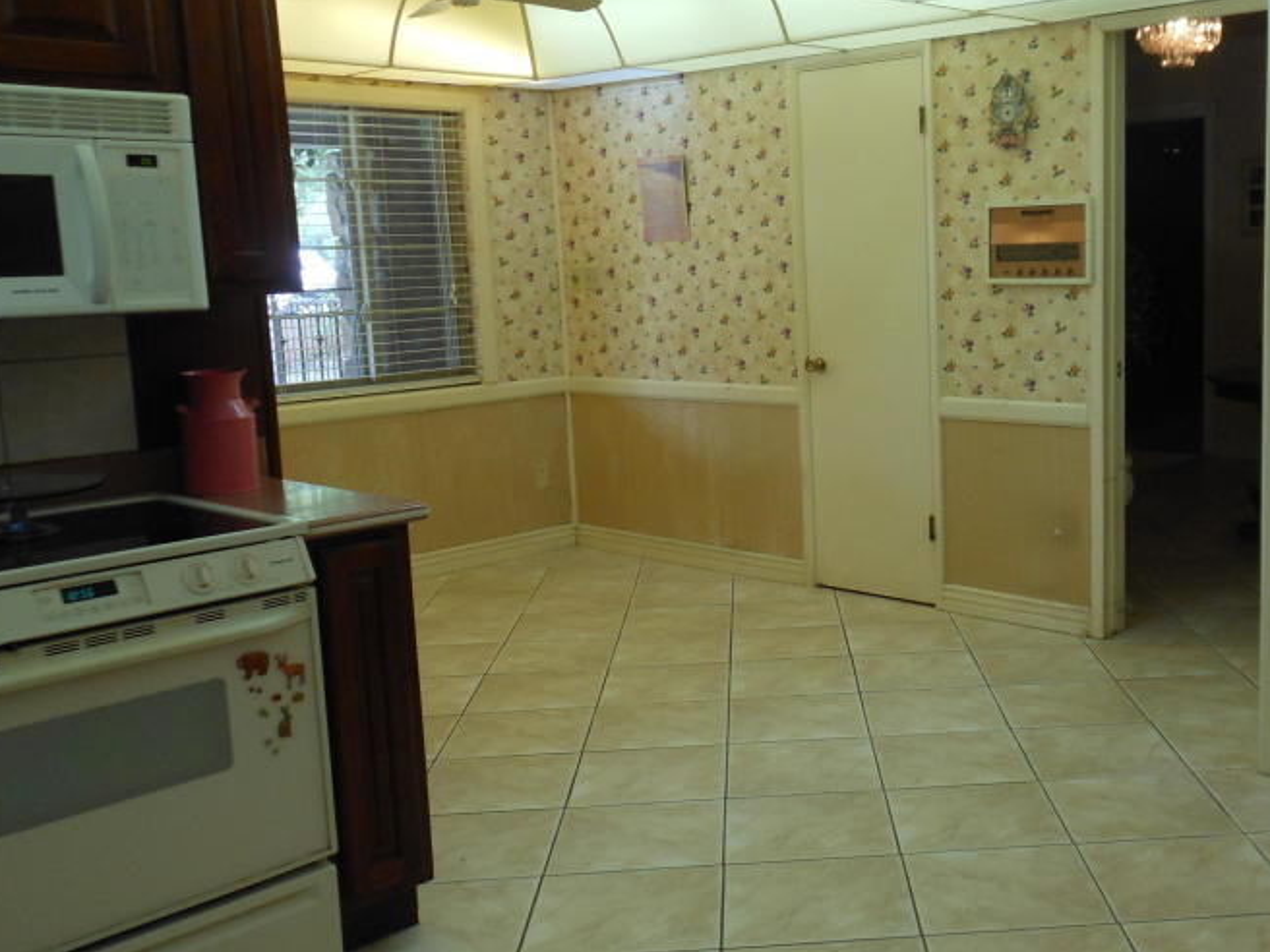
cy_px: 397
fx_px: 1431
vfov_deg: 36.7
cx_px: 854
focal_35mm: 39
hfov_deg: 47.0
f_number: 3.2
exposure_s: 1/30
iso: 160
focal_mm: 4.5
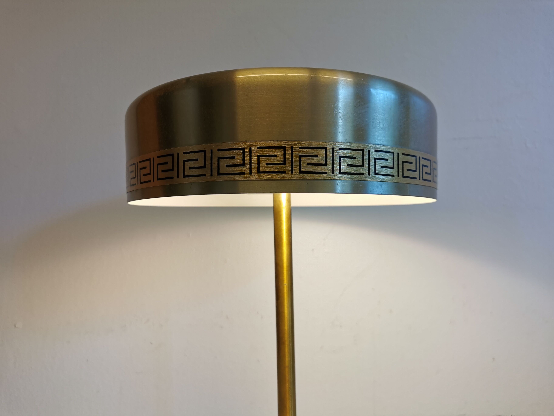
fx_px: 432
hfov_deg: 65.3
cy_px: 208
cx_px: 277
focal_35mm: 27
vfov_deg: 51.4
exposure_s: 1/120
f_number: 1.6
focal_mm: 5.56
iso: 50
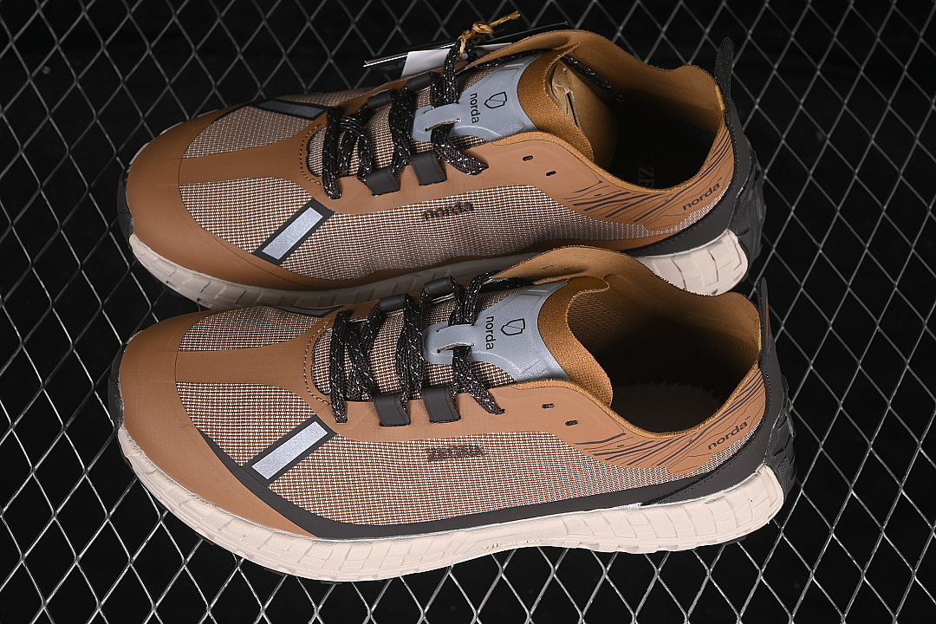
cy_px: 312
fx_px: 1950
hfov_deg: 27.0
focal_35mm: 75
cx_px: 468
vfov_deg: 18.2
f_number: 6.3
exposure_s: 1/60
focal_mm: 50
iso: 160
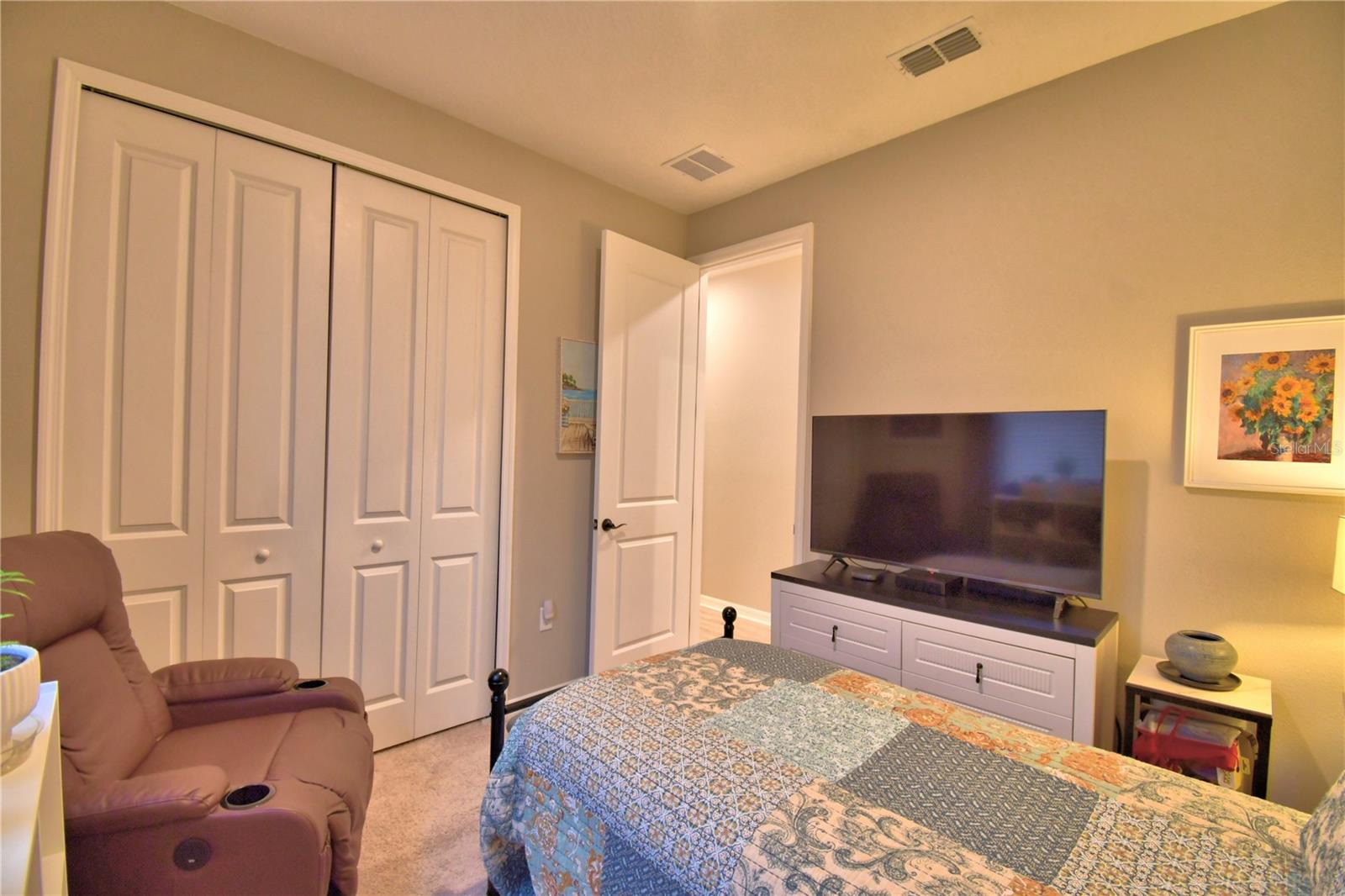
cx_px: 672
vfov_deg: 77.3
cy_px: 448
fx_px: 560
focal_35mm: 15
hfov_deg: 100.4
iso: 500
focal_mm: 10
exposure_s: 1/30
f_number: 4.5
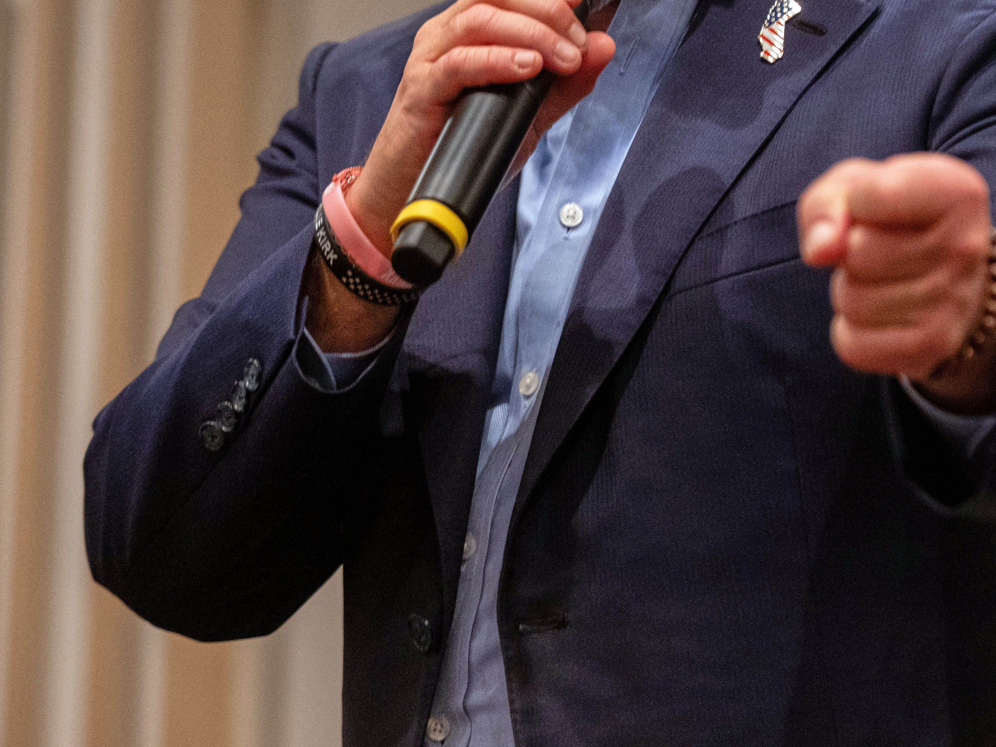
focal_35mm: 258
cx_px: 997
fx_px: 7424
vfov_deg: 5.8
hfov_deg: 7.6
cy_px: 102
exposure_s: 1/250
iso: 4000
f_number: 3.2
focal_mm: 116
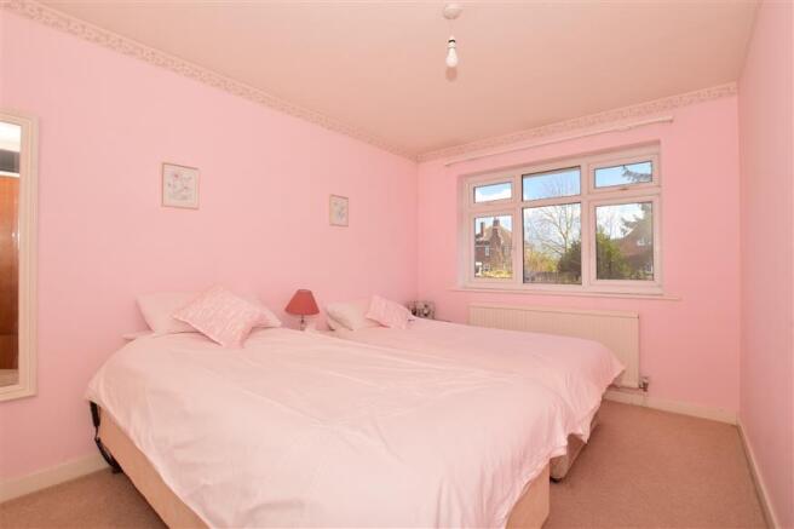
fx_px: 331
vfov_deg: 77.3
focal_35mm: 15
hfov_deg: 100.4
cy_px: 264
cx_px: 397
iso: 400
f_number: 18
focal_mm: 10
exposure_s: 1/200
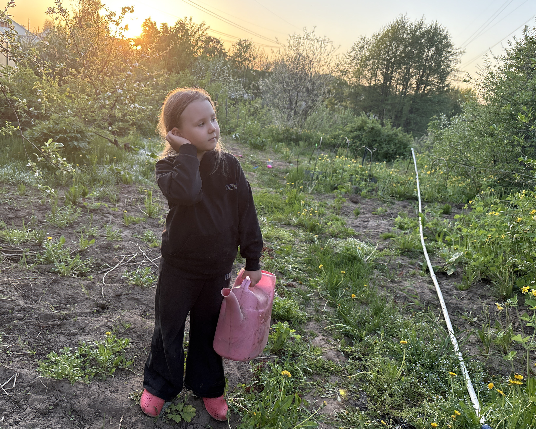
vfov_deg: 51.5
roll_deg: -8.6
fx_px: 444
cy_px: 212
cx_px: 245
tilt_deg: -15.9
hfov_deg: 62.1
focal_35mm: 28
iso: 125
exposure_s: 1/240
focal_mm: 5.96
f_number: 1.6
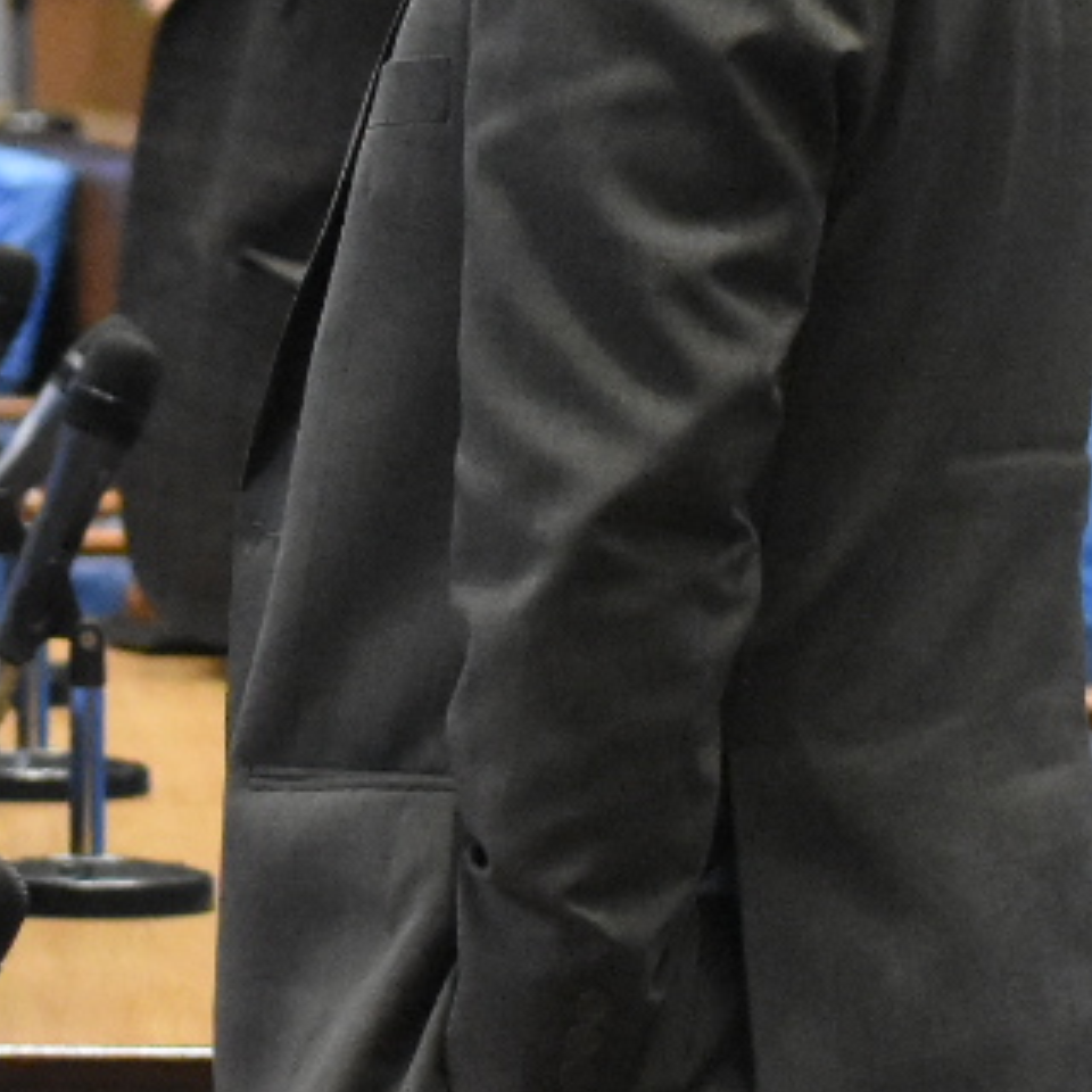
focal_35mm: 530
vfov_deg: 3.3
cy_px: 113
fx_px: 18916
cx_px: 635
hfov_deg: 3.3
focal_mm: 82
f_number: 4.5
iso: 8000
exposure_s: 1/125
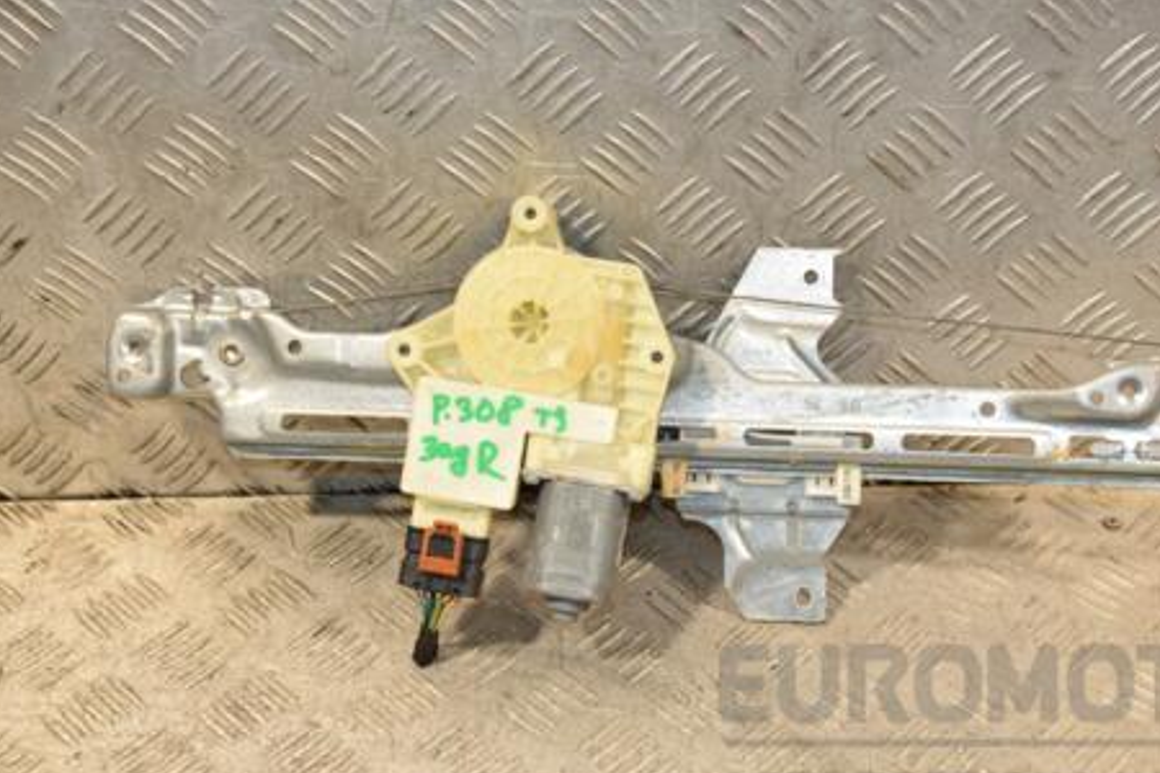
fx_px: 1933
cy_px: 340
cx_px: 670
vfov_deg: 22.6
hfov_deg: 33.3
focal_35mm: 60
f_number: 5.6
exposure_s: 1/200
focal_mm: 30
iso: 800
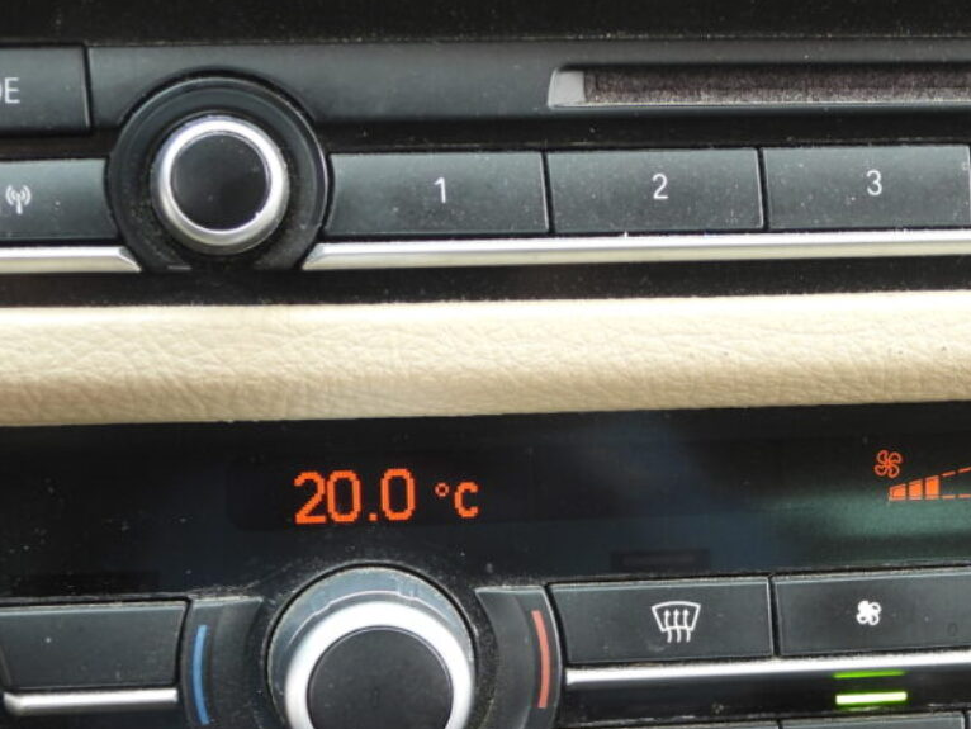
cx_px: 914
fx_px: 3227
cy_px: 626
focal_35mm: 115
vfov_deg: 12.8
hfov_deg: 16.8
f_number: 3.5
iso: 110
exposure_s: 1/30
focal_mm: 9.8
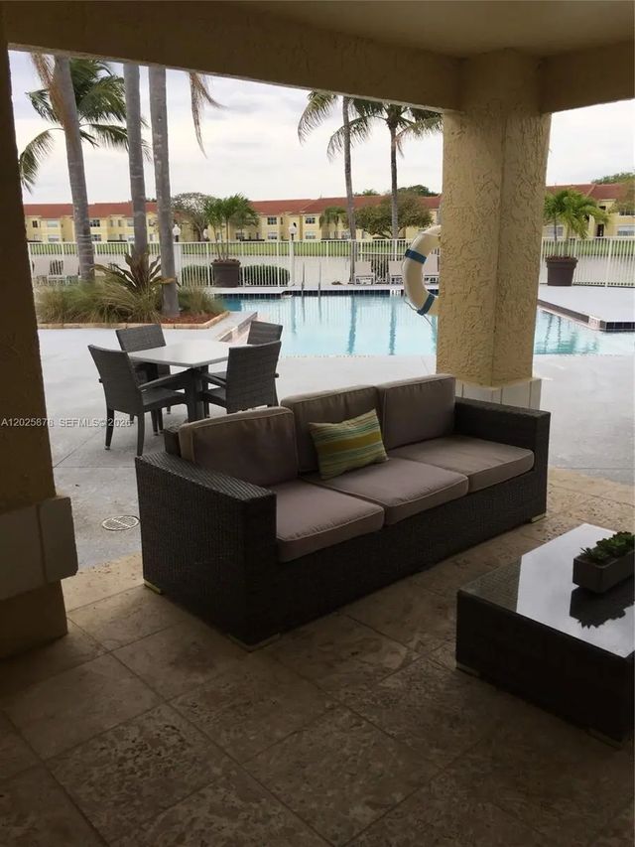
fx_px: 709
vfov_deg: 61.7
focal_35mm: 29
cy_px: 424
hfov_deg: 48.2
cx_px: 318
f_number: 2.2
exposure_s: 1/791
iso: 32
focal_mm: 4.15
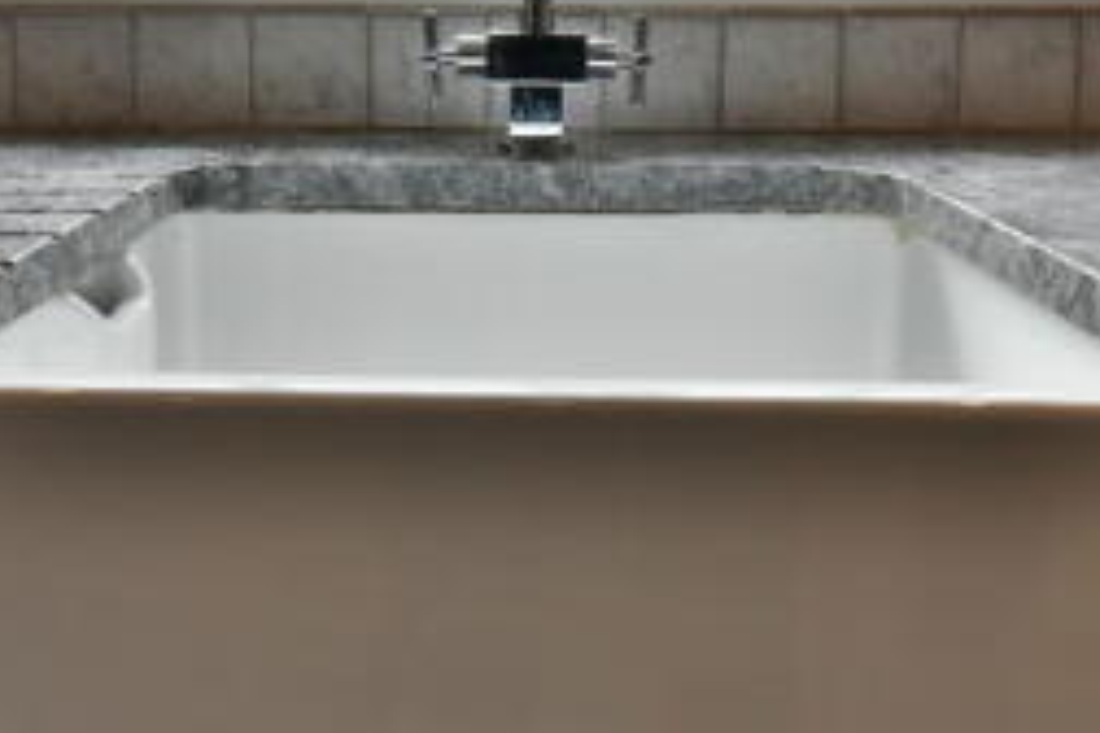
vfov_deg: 33.0
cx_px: 504
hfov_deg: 49.5
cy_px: 120
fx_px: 1192
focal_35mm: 39
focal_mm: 10
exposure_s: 1/25
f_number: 8
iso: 400
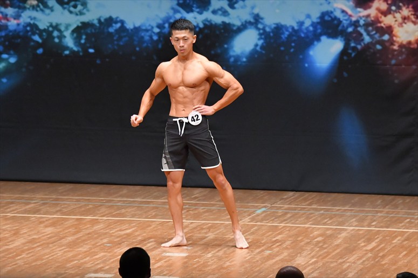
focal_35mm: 270
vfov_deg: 5.1
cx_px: 209
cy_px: 139
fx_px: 3134
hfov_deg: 7.6
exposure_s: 1/400
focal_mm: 180
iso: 8000
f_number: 5.6
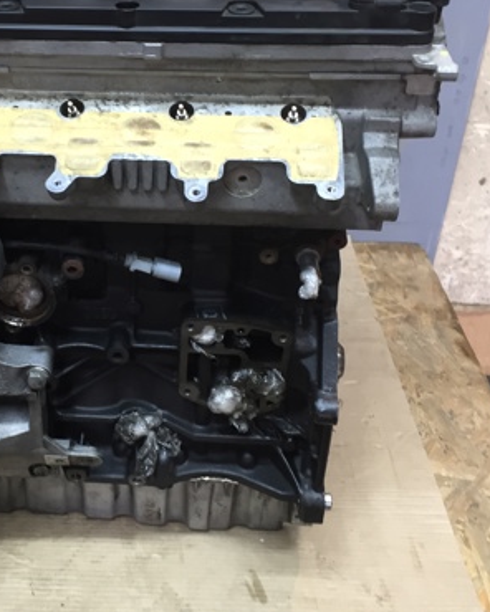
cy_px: 265
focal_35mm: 49
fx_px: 888
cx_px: 109
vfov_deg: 38.0
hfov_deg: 30.2
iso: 80
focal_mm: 4.15
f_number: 2.2
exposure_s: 1/33
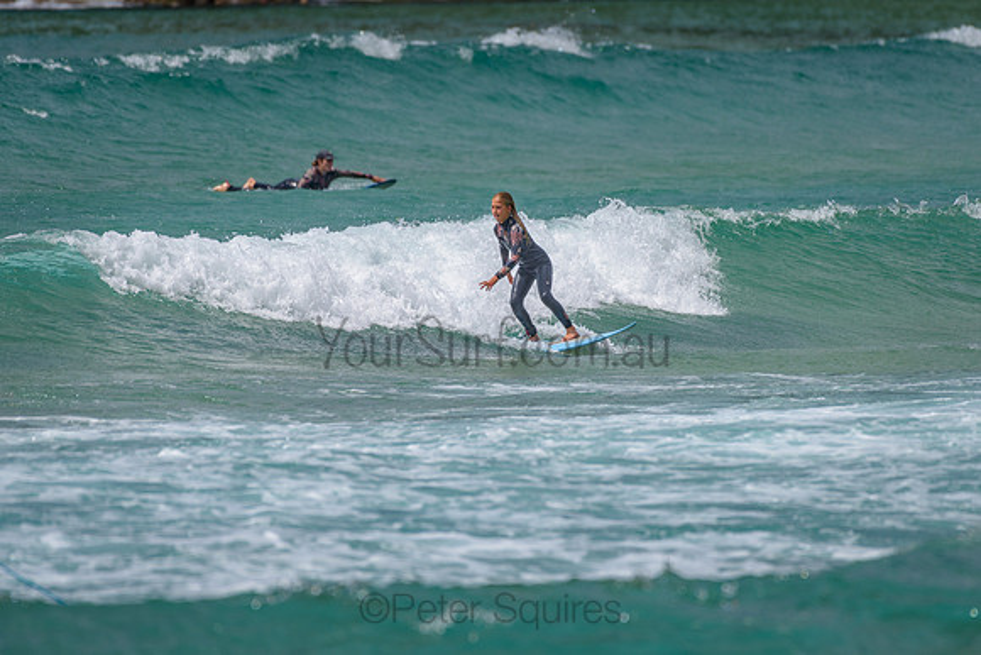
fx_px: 16706
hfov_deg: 3.4
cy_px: 254
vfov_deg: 2.2
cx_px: 505
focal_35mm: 613
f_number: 5.6
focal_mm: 500
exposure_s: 1/2000
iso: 100
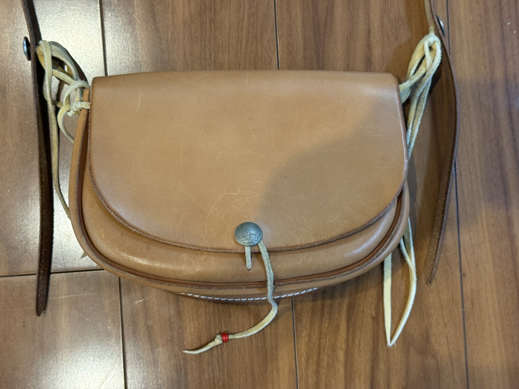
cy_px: 194
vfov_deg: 30.3
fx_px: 720
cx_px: 260
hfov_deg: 39.7
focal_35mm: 48
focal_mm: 6.76
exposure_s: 1/33
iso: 250
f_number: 1.78
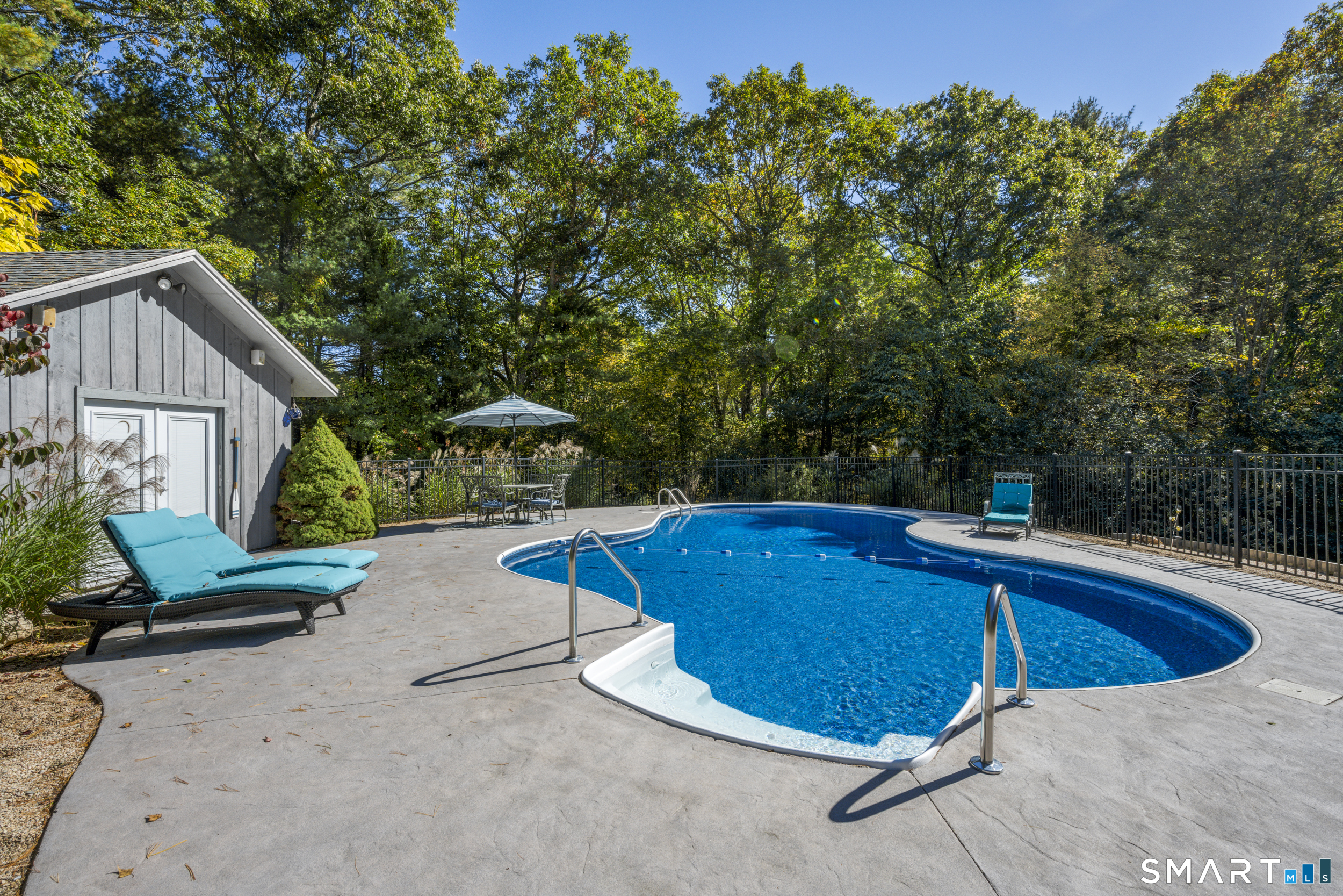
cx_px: 672
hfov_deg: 96.7
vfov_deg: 73.8
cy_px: 448
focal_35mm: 16
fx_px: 597
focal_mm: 16
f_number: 9
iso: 400
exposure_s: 1/160
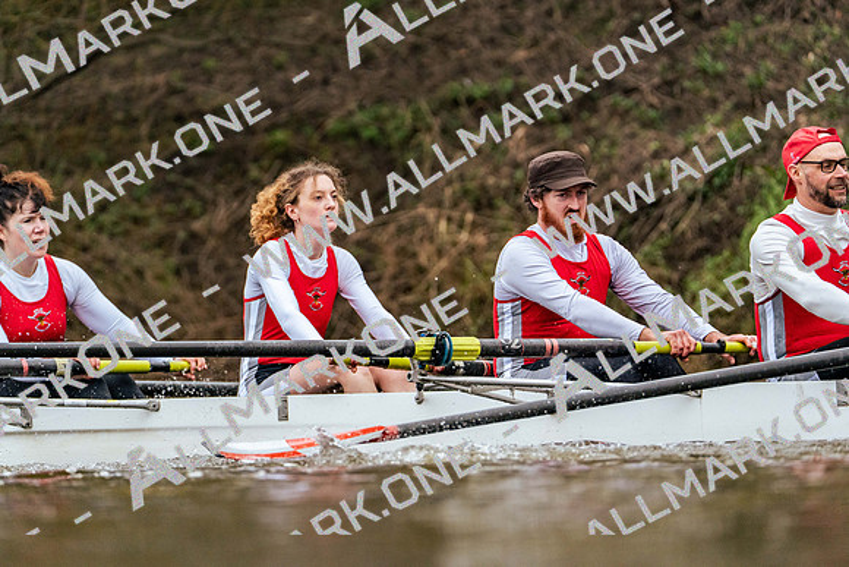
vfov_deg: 2.5
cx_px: 424
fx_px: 13044
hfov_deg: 3.7
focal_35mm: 553
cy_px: 284
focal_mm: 553
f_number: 7.1
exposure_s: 1/2000
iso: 4000
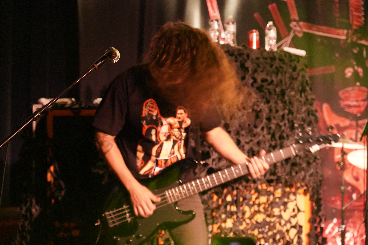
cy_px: 122
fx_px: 756
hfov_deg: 27.3
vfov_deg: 18.4
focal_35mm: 74
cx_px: 184
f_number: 4
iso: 12800
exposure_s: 1/30
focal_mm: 74
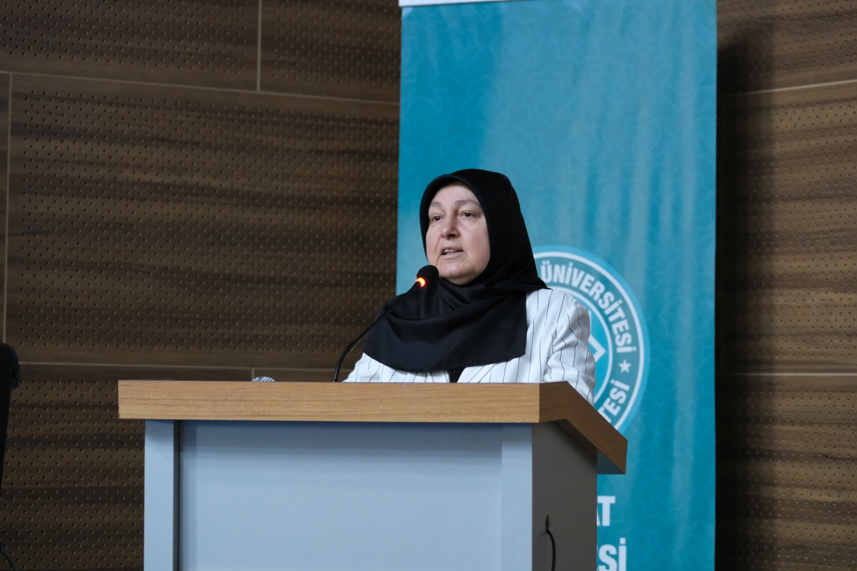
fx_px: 2856
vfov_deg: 11.4
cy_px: 286
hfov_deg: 17.1
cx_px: 428
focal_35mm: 120
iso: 6400
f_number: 4
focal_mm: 80
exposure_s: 1/50
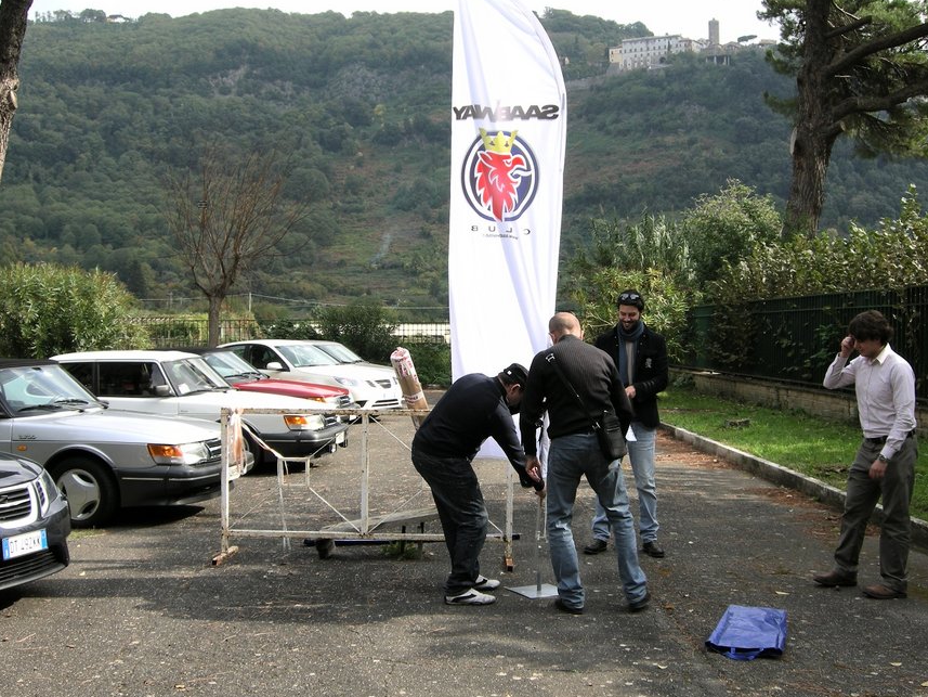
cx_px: 501
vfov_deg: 33.6
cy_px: 374
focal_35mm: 43
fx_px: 1153
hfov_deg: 43.8
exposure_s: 1/151
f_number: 3.8
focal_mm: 7.5
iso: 64
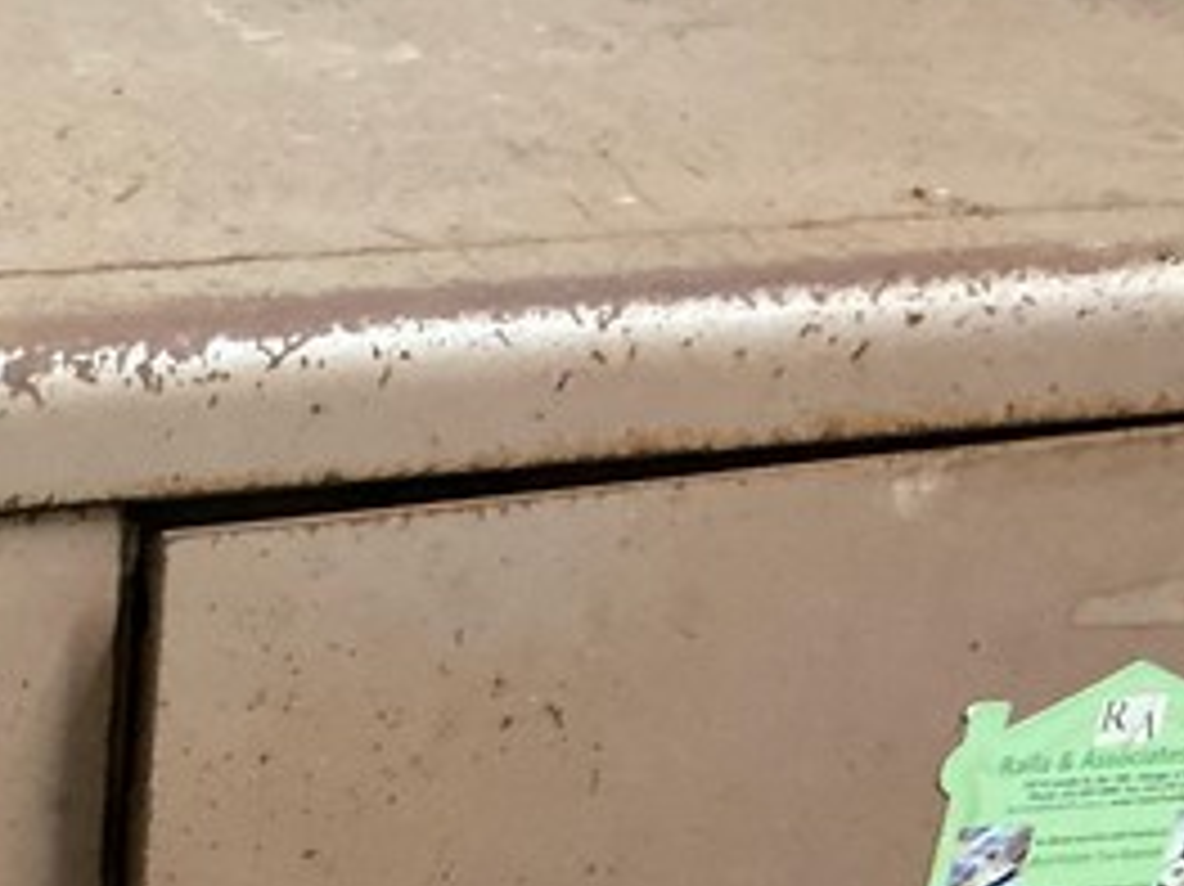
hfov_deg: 17.4
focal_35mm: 109
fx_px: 3727
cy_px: 1606
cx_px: -149
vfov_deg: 12.4
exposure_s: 1/30
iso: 320
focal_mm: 3
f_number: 1.8
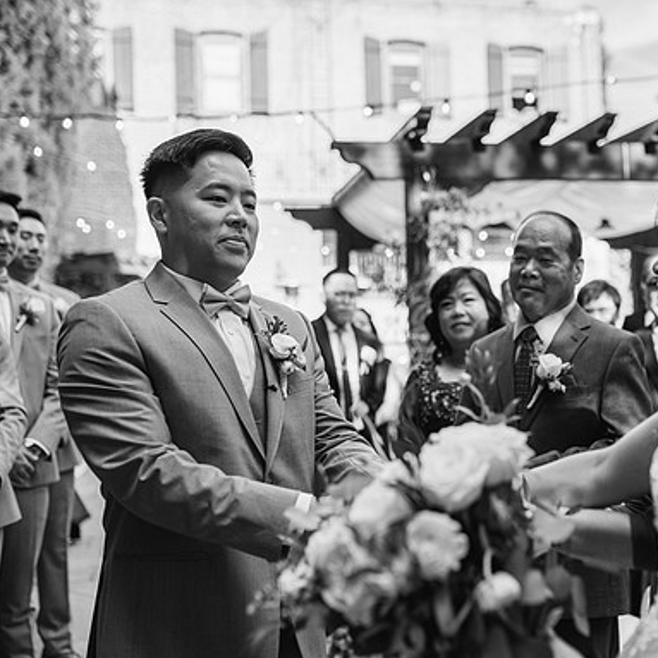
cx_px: 459
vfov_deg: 37.6
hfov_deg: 37.0
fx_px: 968
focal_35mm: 45
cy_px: 330
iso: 100
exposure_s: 1/1600
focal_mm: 35
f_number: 2.2
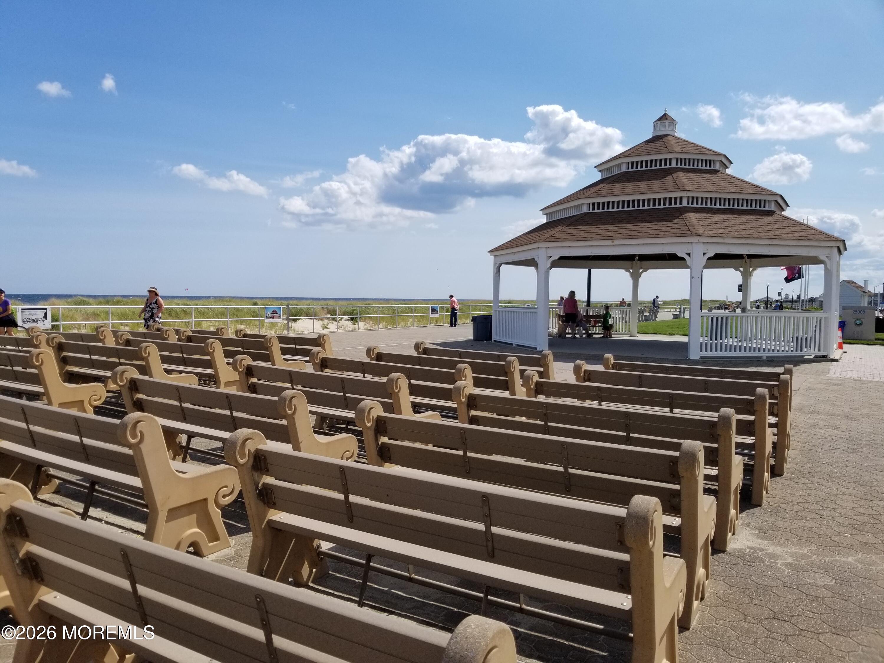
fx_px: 664
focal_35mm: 26
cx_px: 442
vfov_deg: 53.1
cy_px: 332
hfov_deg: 67.3
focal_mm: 4.25
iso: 50
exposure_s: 1/4480
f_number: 1.7
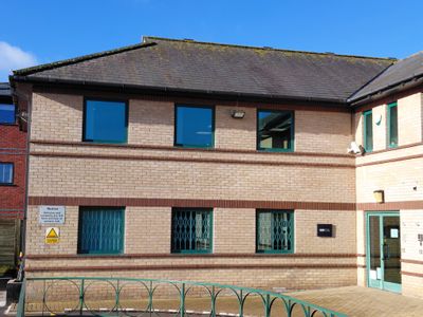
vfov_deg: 54.9
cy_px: 158
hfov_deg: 69.4
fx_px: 305
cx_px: 212
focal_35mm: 25
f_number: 1.8
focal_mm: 4.69
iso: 32
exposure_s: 1/1102
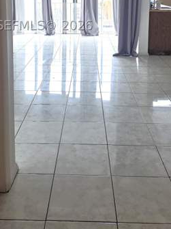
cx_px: 76
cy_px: 25
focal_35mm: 44
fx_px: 290
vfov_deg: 40.0
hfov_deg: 32.8
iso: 50
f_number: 1.7
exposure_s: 1/180
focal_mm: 6.25
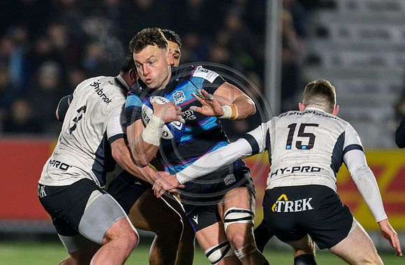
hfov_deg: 2.3
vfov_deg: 1.5
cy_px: 194
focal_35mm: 917
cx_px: 119
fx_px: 10252
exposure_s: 1/1600
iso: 5000
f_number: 4
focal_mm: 560
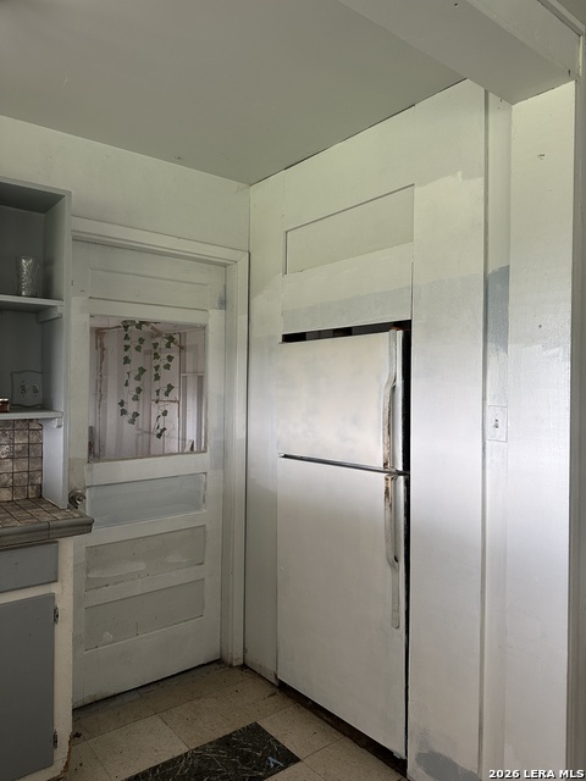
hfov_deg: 56.8
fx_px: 542
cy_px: 390
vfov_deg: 71.6
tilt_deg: +0.7
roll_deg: -1.1
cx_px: 293
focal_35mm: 24
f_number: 1.78
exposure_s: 1/60
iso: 160
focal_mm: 6.86
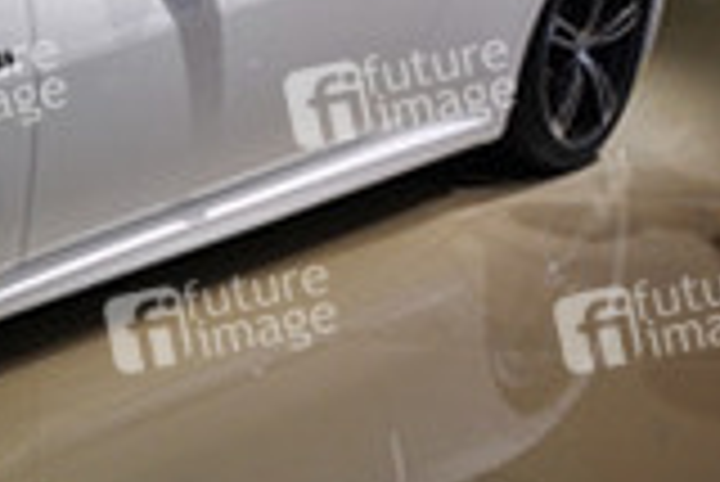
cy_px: -18
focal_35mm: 76
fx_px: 1521
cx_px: -169
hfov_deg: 24.0
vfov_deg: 17.5
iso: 640
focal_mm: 18
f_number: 5.6
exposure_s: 1/160
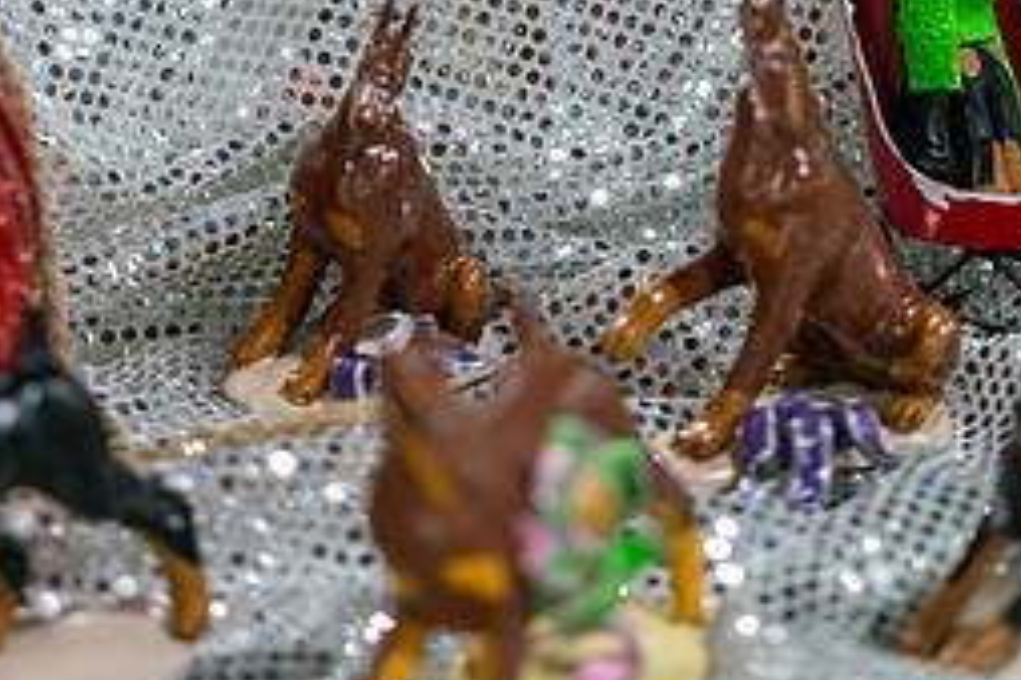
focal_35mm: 160
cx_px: 671
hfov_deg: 12.8
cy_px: -58
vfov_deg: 8.5
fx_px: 4535
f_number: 2.8
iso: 1600
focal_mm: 70
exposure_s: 1/160
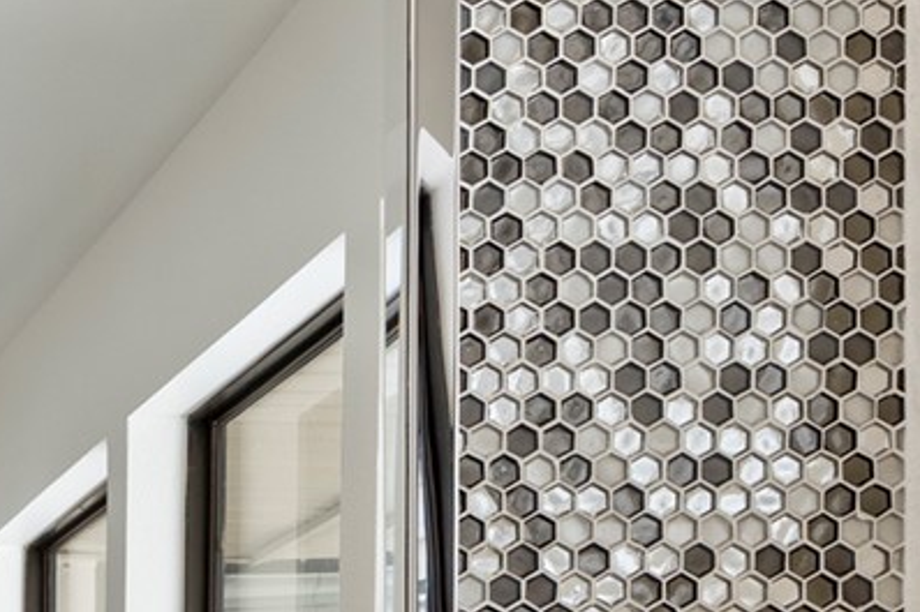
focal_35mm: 91
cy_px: 1036
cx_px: -638
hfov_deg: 18.5
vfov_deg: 13.7
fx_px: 2314
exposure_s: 1/13
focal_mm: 17.7
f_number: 8
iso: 200
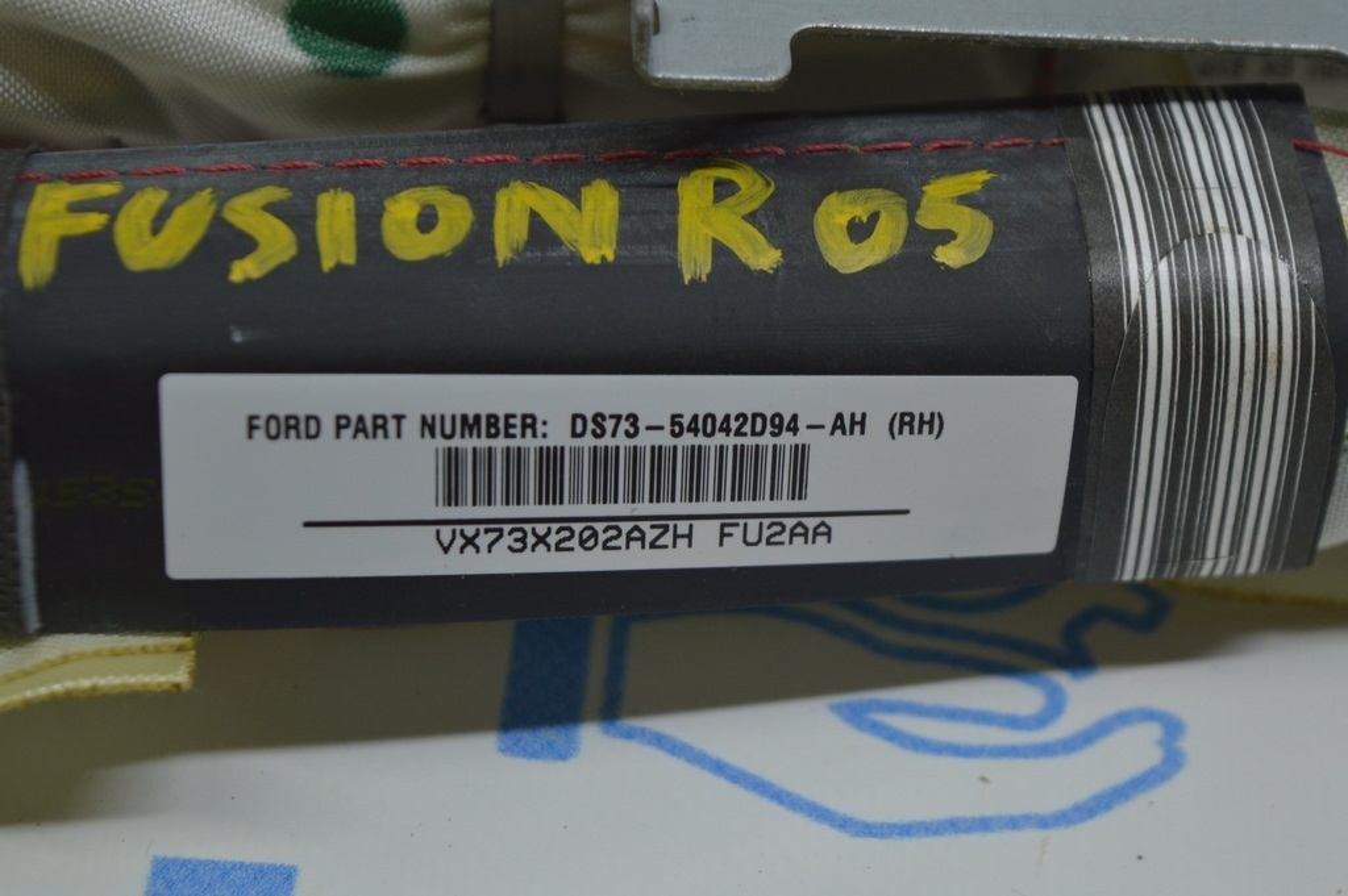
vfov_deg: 16.5
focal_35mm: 82
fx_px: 3087
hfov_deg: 24.6
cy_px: 448
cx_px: 674
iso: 400
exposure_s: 1/60
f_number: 5.6
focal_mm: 55
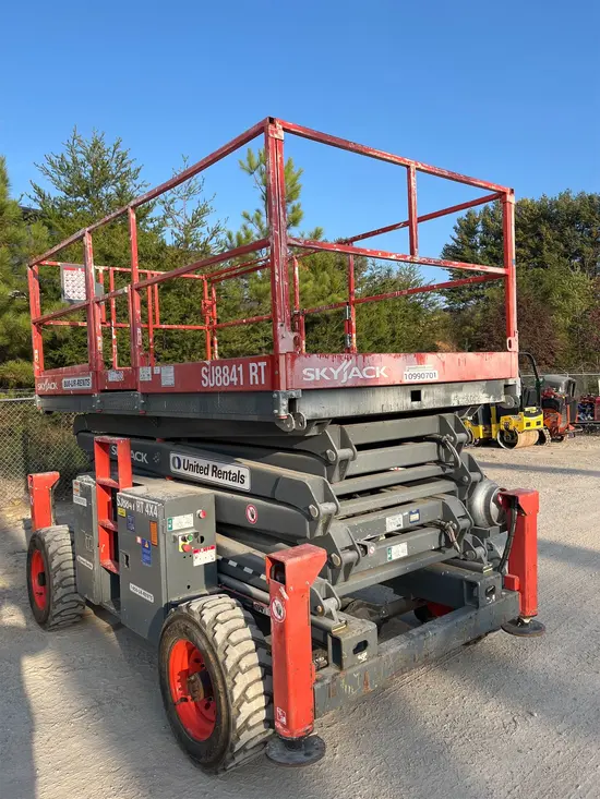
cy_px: 400
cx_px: 300
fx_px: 601
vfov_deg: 67.3
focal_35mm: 26
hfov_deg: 53.1
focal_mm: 5.1
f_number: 1.6
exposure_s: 1/1672
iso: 50
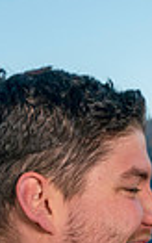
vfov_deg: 14.9
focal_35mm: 135
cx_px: 204
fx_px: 894
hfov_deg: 9.5
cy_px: 301
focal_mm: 30
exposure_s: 1/160
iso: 100
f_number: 4.5
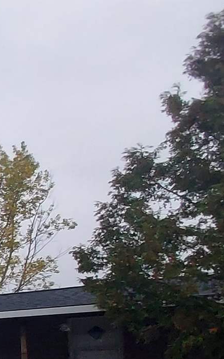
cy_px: 366
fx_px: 586
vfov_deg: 31.3
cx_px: -519
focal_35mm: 60
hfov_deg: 10.2
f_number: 2.2
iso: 50
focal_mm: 1.74
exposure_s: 1/532
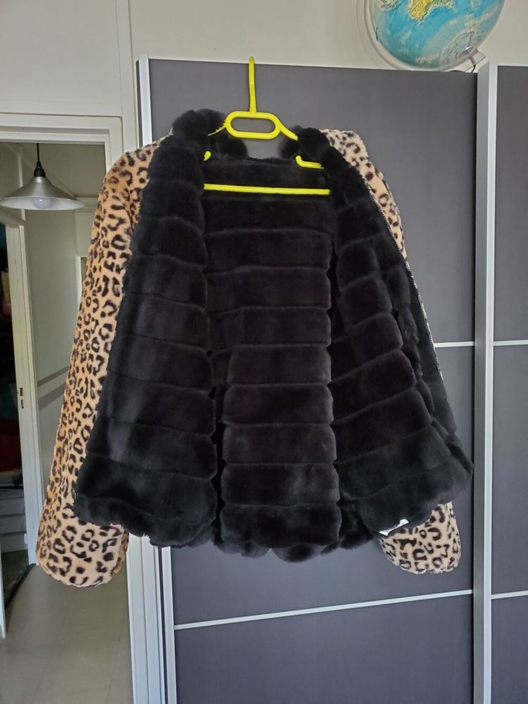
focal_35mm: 26
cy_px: 352
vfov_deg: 67.3
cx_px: 264
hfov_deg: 53.1
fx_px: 529
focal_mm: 4.3
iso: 640
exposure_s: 1/30
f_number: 1.5
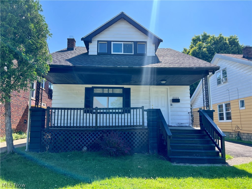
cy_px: 94
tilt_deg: +7.0
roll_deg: -0.2
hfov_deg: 67.3
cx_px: 126
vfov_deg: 53.1
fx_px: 189
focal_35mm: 26
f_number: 1.5
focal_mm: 5.7
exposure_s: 1/1412
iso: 50
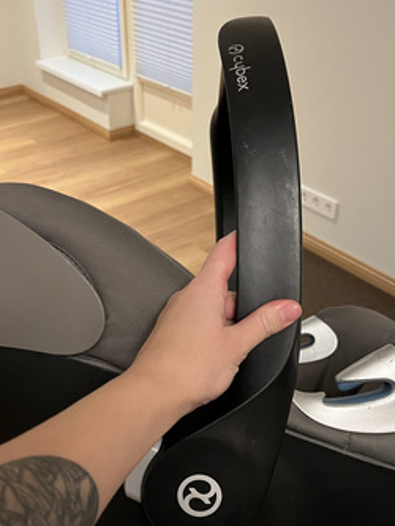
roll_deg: +1.3
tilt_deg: -34.9
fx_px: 593
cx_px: 178
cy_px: 292
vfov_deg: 47.8
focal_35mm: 39
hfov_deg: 36.8
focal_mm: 5.1
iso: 500
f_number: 1.6
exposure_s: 1/50
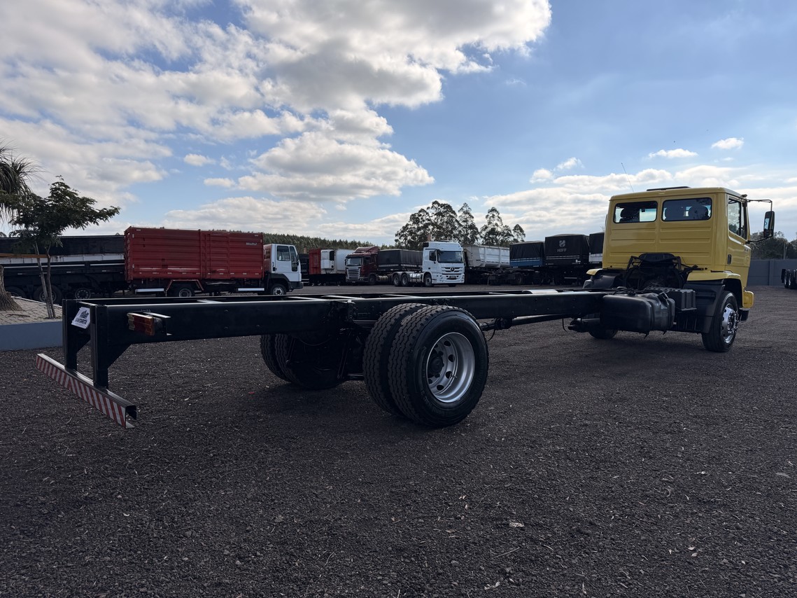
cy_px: 299
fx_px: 553
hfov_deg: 71.6
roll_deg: +0.7
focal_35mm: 24
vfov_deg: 56.8
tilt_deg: -2.8
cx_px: 398
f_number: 1.78
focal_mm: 6.76
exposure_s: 1/6711
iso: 80
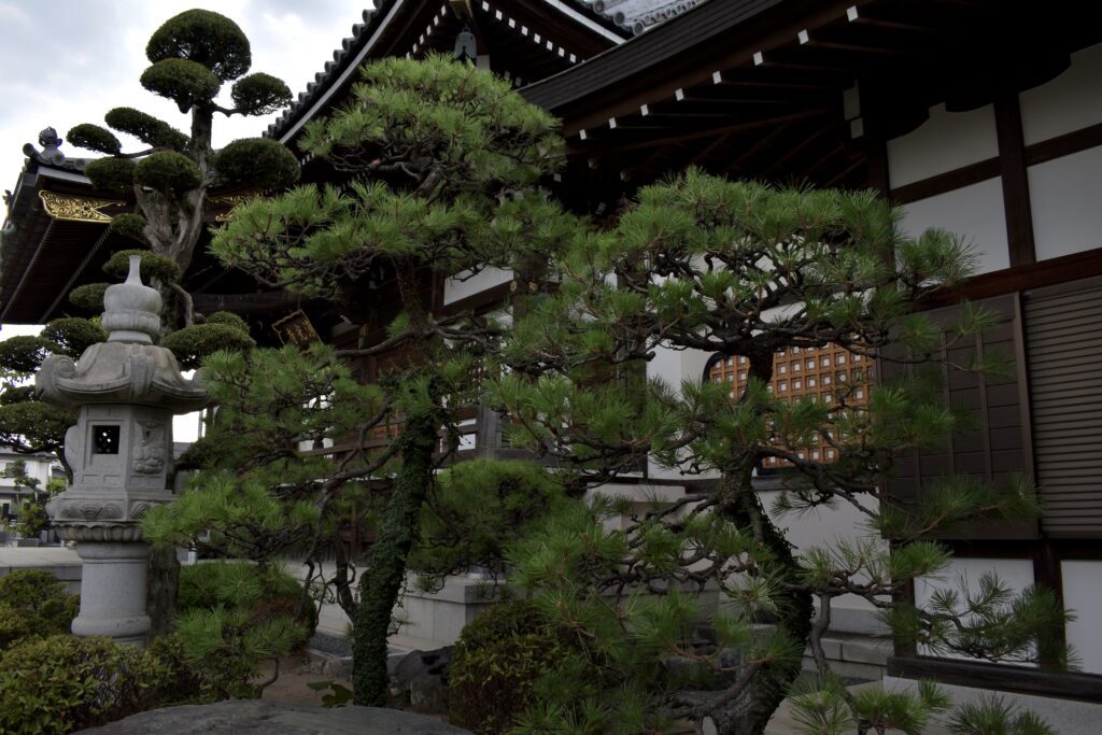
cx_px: 551
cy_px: 368
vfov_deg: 43.6
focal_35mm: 30
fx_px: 918
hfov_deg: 61.9
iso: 100
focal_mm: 20
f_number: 6.3
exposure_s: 1/160
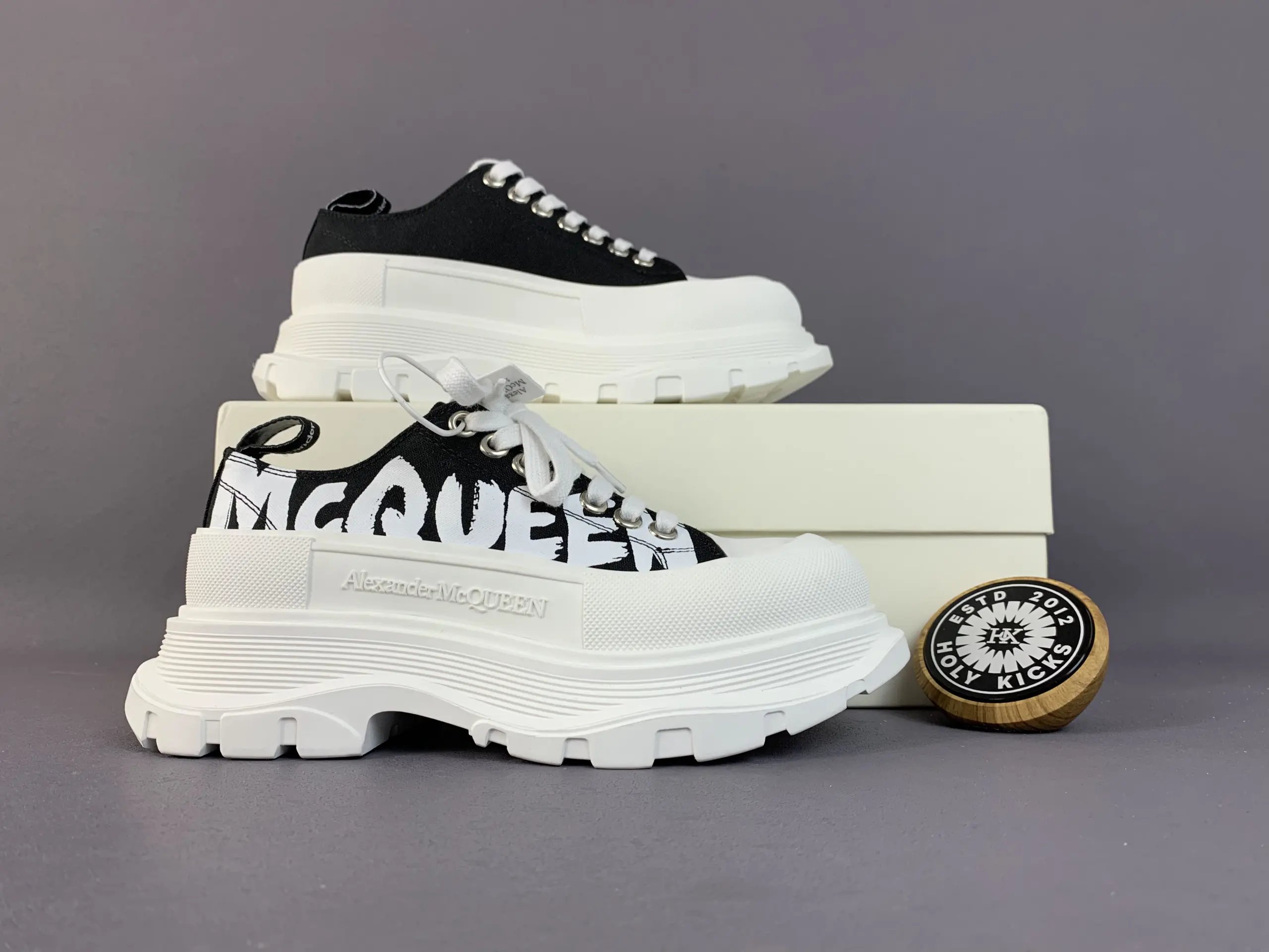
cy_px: 476
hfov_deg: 67.3
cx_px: 634
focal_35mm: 26
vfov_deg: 53.1
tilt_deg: +3.8
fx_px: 953
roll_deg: +0.0
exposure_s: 1/122
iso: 32
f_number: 1.8
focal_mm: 4.25
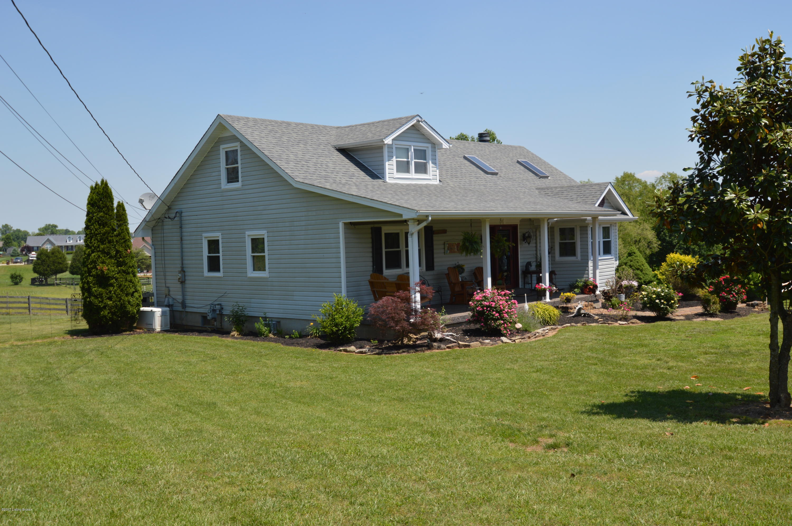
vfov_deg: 36.8
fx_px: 791
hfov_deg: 53.2
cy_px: 263
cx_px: 396
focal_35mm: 36
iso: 100
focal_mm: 24
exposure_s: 1/200
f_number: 7.1
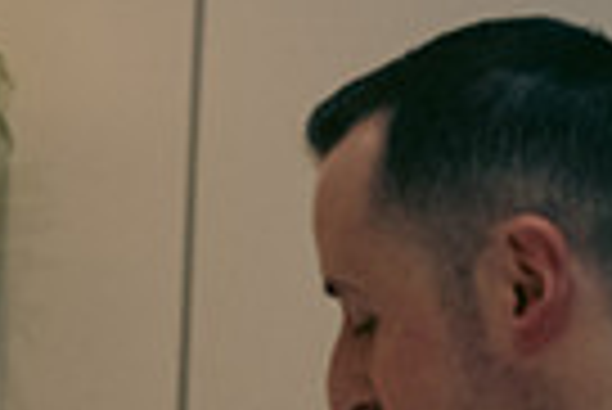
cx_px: 414
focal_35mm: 299
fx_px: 5088
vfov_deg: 4.6
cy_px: 782
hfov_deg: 6.9
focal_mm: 70
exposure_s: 1/160
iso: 2000
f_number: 3.5
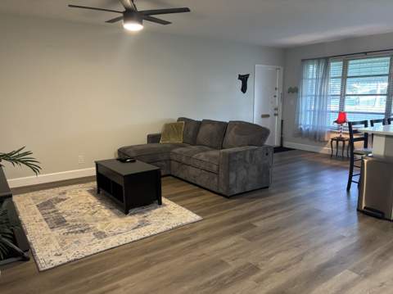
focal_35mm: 26
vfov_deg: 53.0
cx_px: 196
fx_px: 295
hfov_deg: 67.4
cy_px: 147
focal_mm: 5.96
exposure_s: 1/60
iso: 320
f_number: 1.6
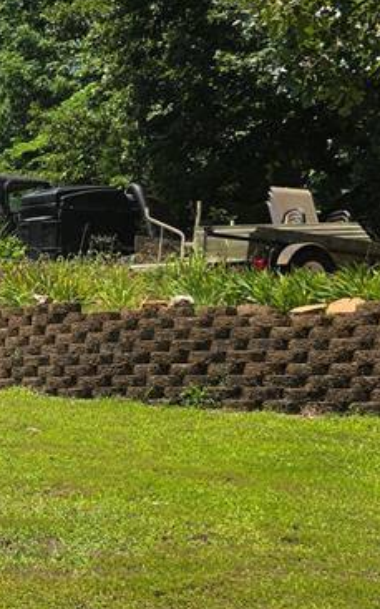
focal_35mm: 68
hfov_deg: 15.4
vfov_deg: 30.2
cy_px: 332
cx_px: -377
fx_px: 1128
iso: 12
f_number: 1.7
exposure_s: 1/705
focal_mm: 6.3
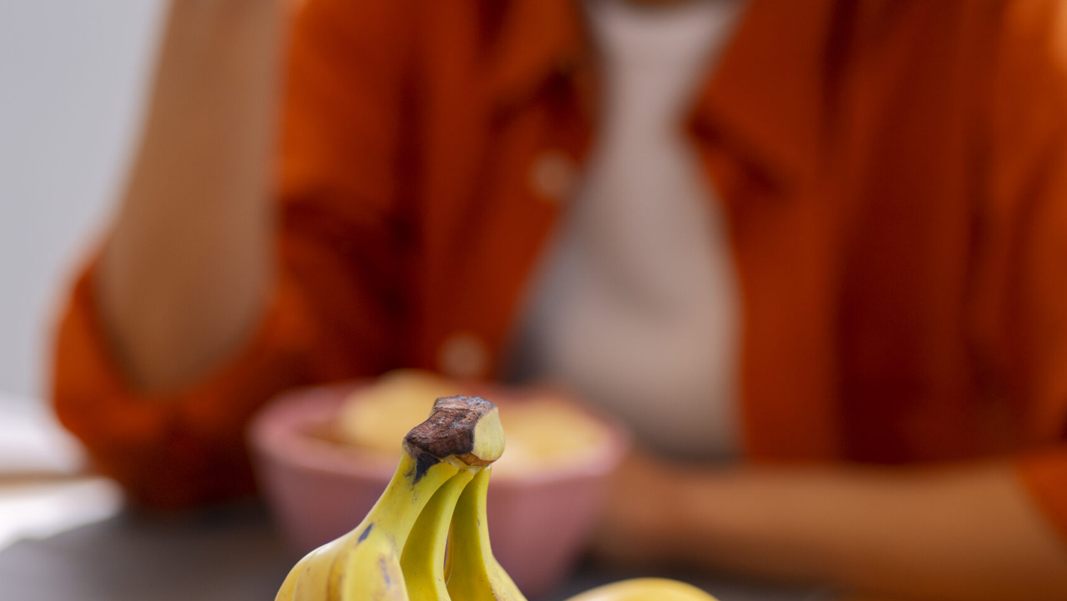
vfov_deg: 9.1
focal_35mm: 134
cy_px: 286
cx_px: 533
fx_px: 3791
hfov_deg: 16.0
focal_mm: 85
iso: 320
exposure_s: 1/160
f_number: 2.5
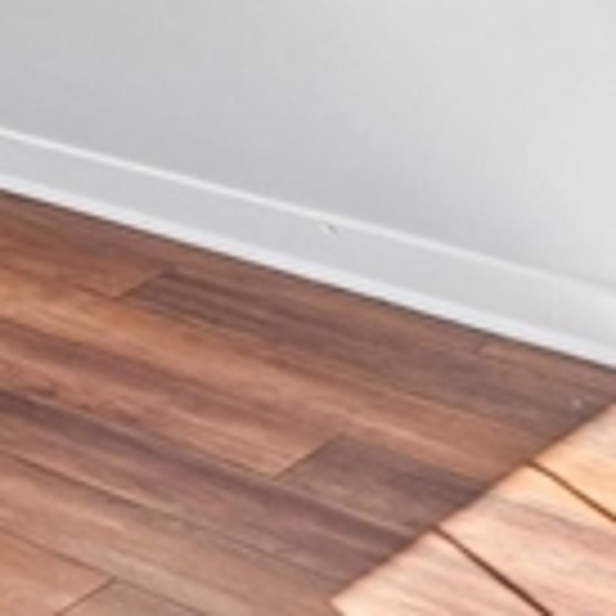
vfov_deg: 14.7
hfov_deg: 11.9
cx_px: -1061
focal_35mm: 102
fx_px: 2054
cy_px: -519
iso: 320
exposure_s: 1/30
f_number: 8
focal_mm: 16
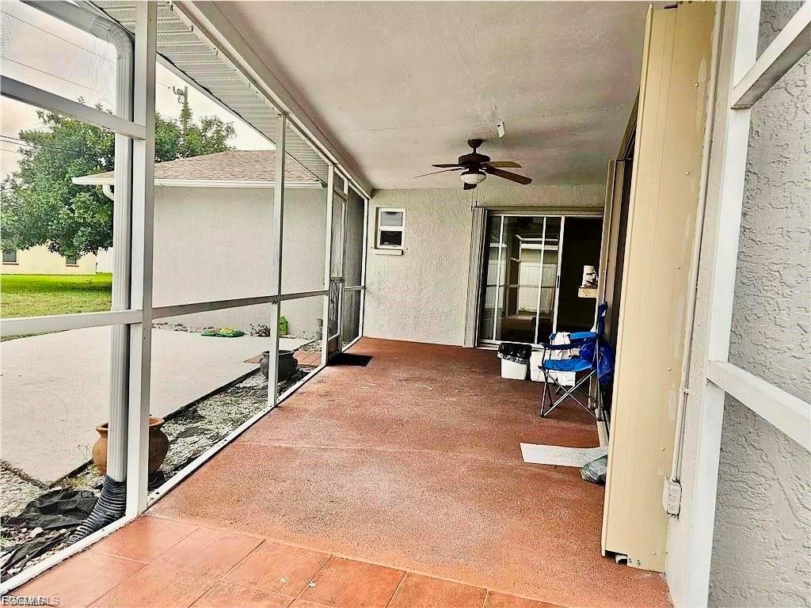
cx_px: 406
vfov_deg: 58.9
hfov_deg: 73.9
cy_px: 304
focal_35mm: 23
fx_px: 539
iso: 32
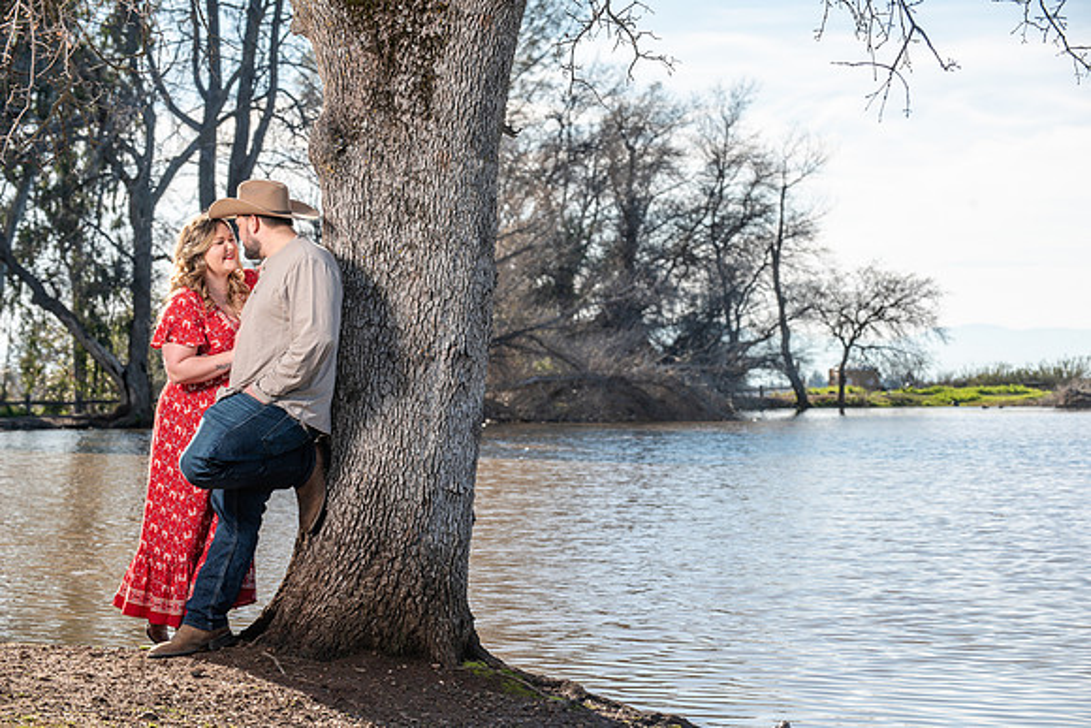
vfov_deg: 13.0
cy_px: 364
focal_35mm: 105
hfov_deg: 19.5
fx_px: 3183
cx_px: 546
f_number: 6.3
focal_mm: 105
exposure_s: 1/250
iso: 50
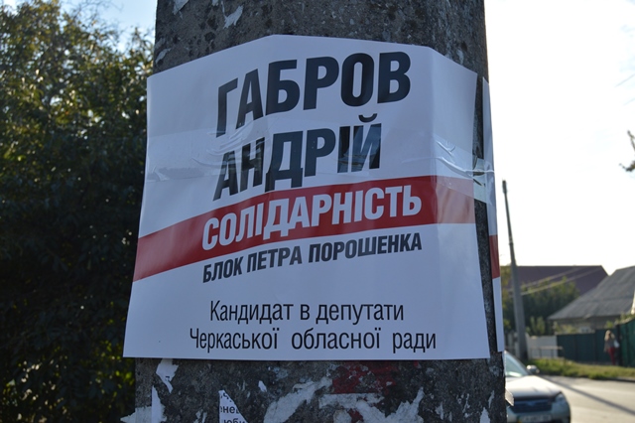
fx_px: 688
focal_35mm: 39
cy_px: 212
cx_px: 318
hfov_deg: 49.6
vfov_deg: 34.2
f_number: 10
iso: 200
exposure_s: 1/400
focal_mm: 26
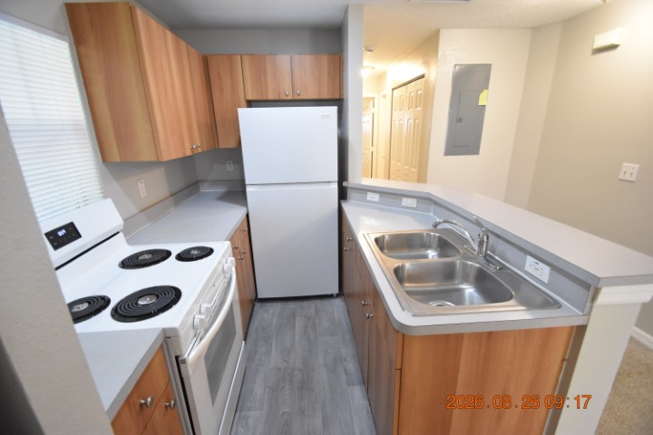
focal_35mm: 15
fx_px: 272
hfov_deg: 100.4
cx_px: 326
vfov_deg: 77.3
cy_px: 218
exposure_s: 1/60
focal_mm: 10
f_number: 3.5
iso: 2200
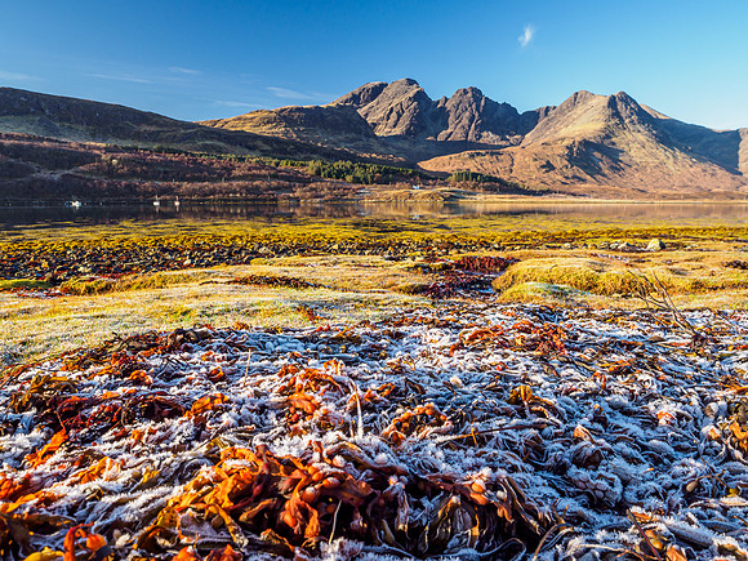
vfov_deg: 56.8
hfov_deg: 71.6
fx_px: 519
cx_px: 374
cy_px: 280
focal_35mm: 24
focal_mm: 12
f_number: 7.1
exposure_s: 1/40
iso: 200
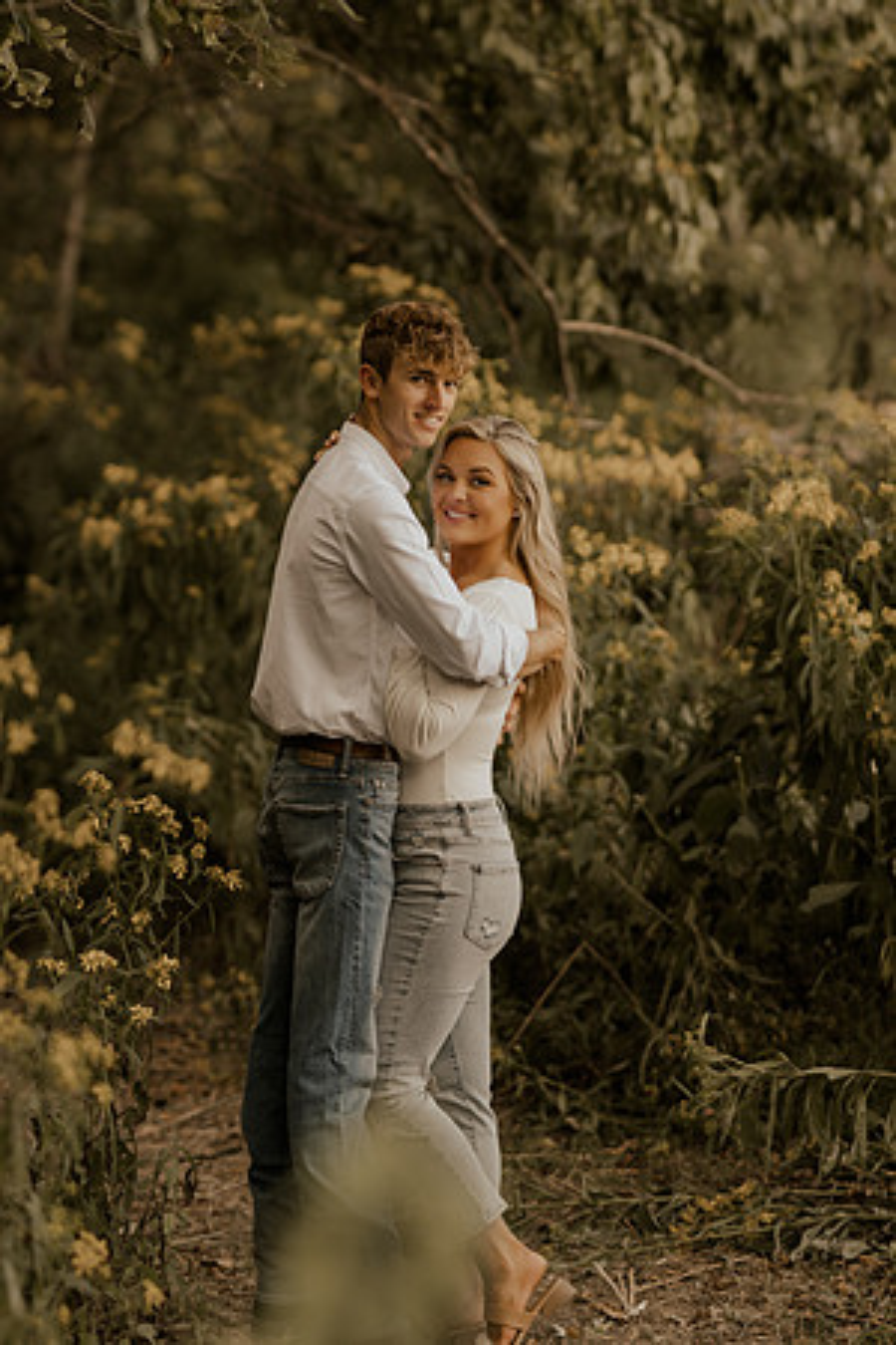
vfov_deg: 16.1
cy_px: 672
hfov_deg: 10.8
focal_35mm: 127
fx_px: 4741
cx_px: 448
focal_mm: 85
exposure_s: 1/400
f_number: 1.8
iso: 100
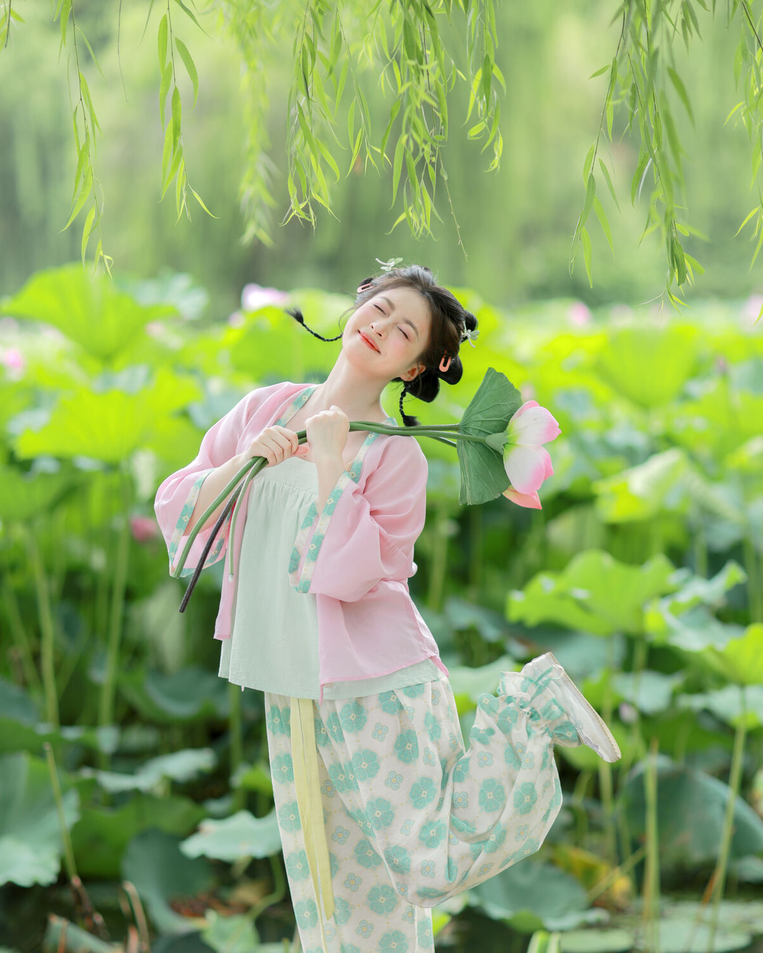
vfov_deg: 20.2
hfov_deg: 16.2
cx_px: 381
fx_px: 2682
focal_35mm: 95
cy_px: 559
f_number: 1.8
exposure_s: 1/400
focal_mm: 85
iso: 100
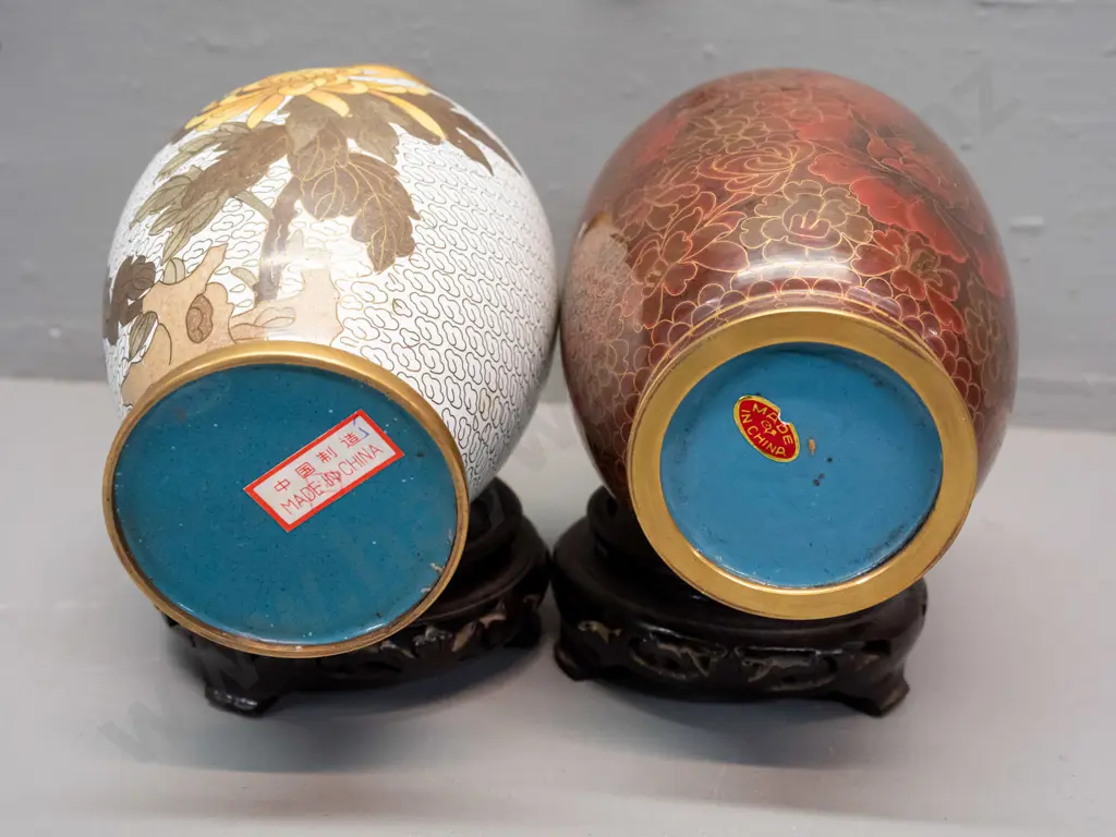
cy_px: 418
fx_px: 1225
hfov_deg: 49.0
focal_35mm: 38
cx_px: 558
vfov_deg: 37.7
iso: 3200
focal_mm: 19
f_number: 5.6
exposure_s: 1/80
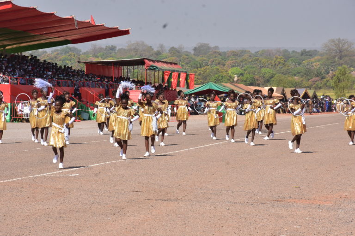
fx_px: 1923
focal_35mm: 195
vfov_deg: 7.0
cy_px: 118
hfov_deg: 10.5
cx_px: 178
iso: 200
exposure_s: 1/250
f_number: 11
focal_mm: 130
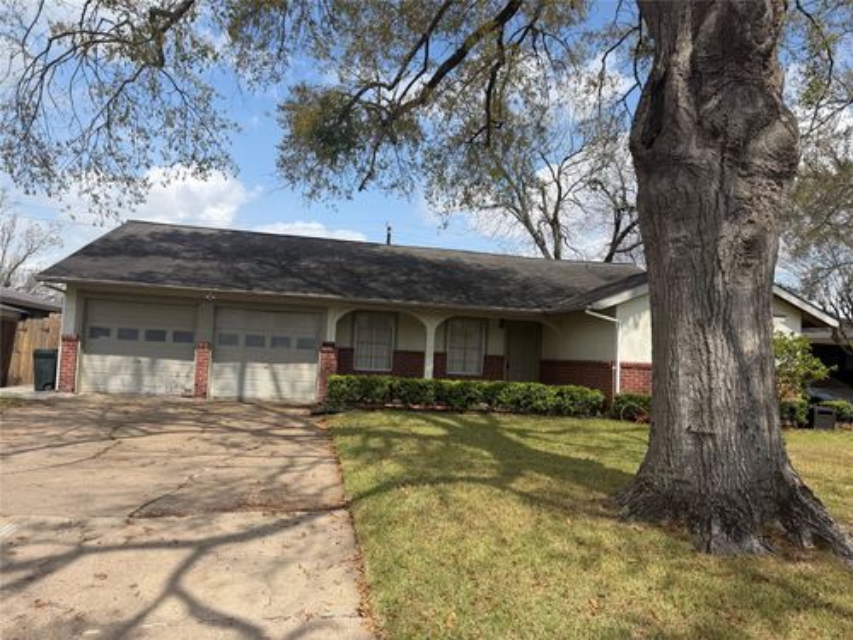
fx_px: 591
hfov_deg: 71.6
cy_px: 320
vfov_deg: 56.8
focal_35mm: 24
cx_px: 426
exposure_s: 1/5714
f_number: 1.78
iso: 80
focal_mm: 6.76
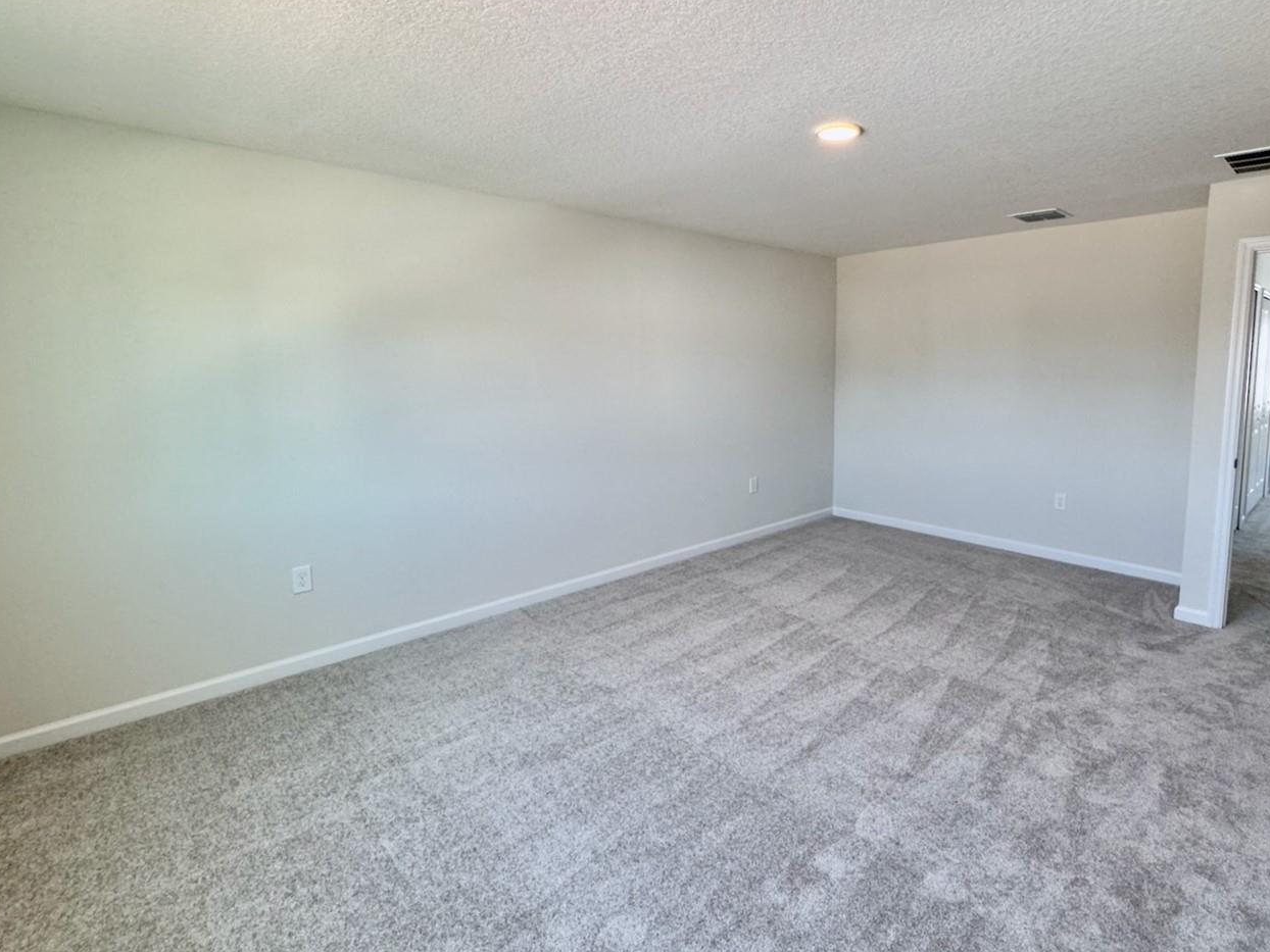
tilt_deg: -6.0
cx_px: 709
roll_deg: +0.1
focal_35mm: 18
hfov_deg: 87.4
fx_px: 660
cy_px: 422
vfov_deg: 71.4
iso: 160
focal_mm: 2.22
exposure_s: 1/120
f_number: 2.2
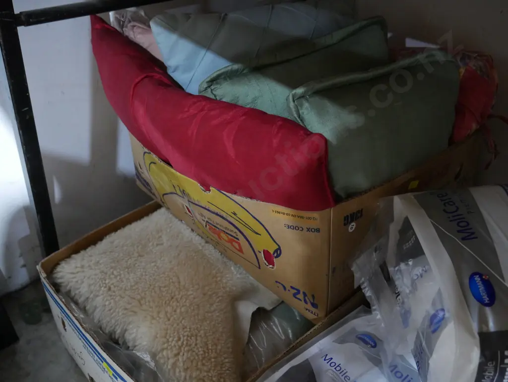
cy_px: 191
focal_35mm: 30
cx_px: 254
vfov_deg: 46.8
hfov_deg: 59.9
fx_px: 440
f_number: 3.6
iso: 3200
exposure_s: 1/50
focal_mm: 15
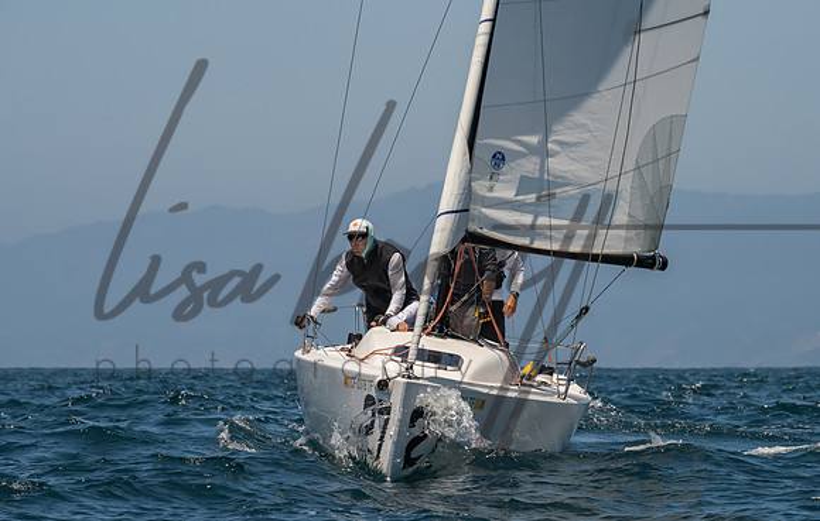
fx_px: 4384
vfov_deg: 6.8
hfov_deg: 10.7
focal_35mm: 195
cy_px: 285
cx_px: 421
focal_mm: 155
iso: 640
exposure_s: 1/1000
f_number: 9
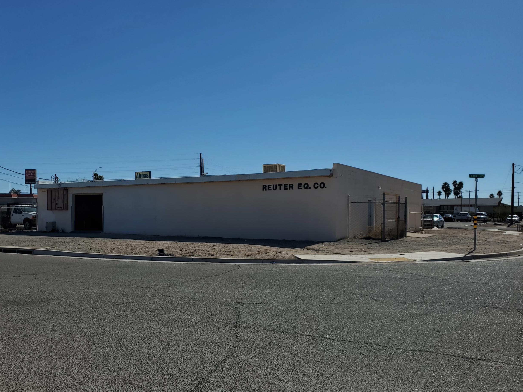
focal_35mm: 32
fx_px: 483
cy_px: 229
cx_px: 231
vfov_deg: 44.0
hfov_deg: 56.7
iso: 50
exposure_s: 1/4480
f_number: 2.4
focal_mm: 4.3
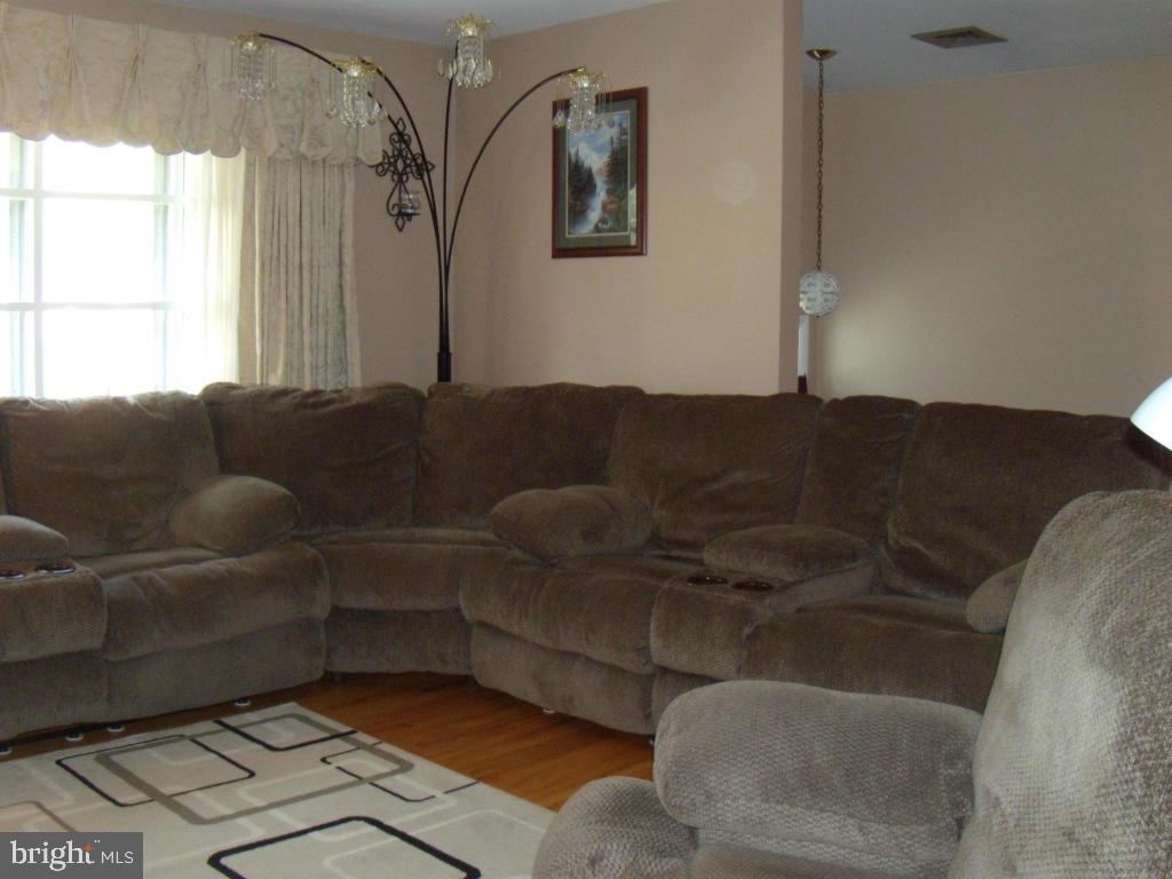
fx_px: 1219
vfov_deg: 39.7
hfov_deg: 51.4
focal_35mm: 36
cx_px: 586
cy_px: 440
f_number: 3.6
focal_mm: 6.4
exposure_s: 1/30
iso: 400
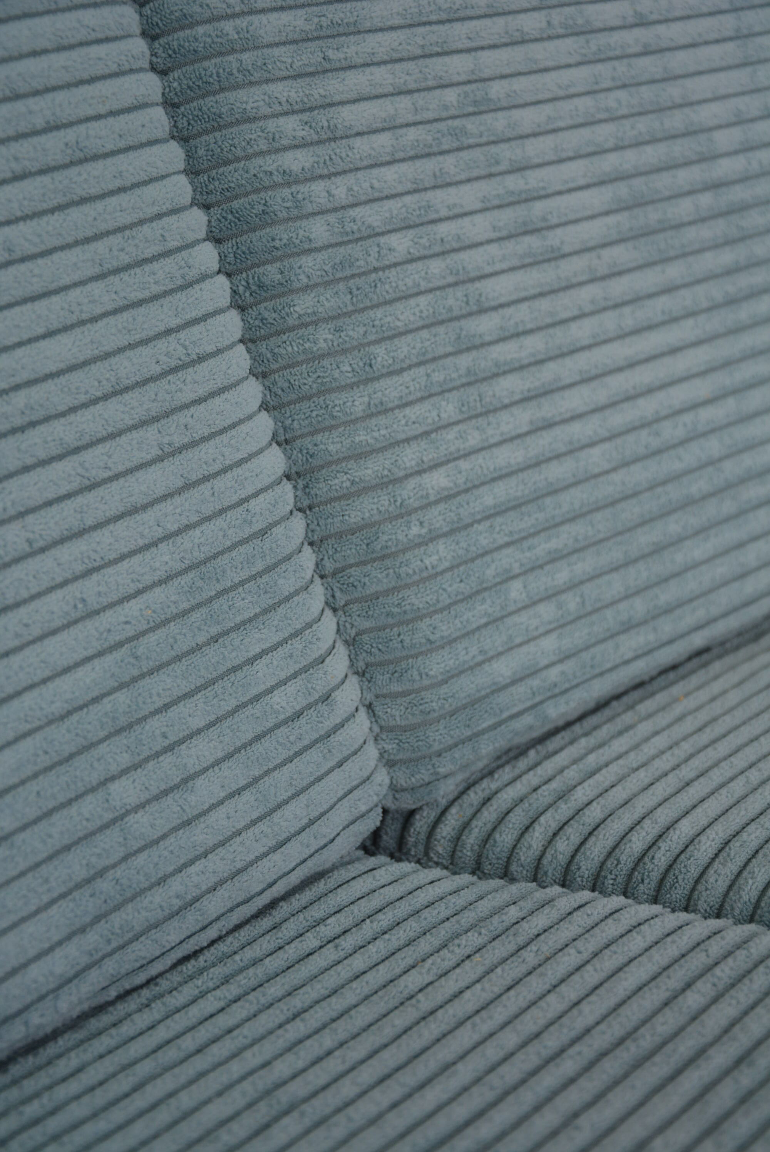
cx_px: 385
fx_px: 2498
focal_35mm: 78
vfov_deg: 26.0
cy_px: 576
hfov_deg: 17.5
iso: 450
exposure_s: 1/60
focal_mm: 52
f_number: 5
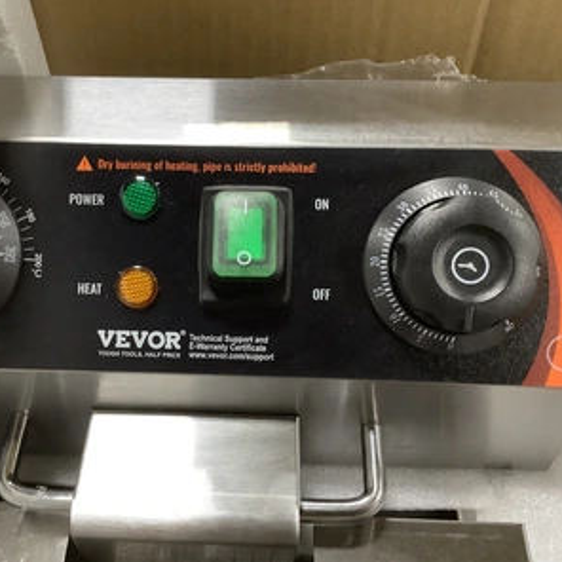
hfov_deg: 44.8
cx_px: 234
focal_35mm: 37
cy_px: 283
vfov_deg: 44.9
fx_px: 680
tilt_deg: -53.3
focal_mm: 3.3
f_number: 2.4
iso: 640
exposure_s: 1/30
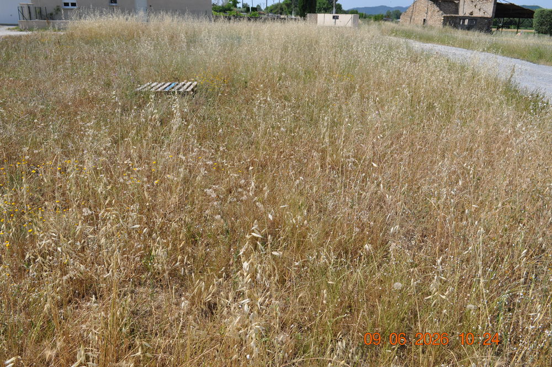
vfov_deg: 43.5
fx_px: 459
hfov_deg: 62.0
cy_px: 184
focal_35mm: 30
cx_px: 276
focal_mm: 20
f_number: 10
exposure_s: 1/400
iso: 200
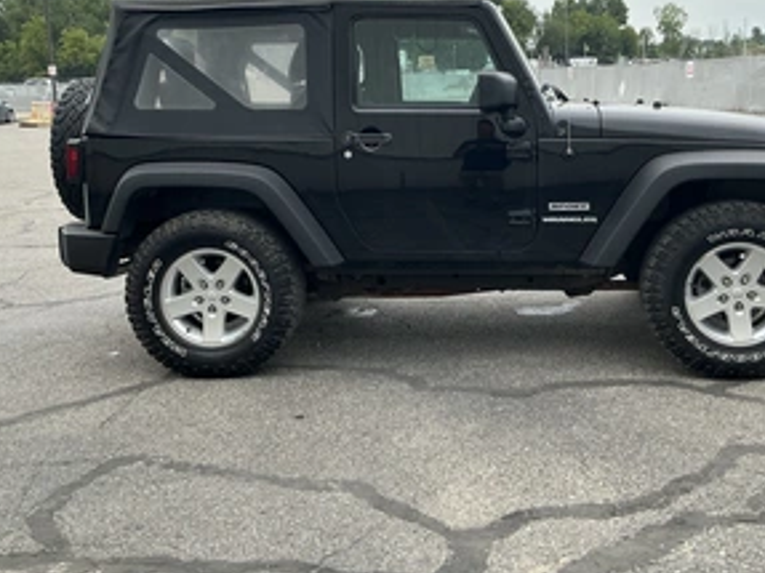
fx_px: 862
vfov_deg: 36.4
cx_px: 448
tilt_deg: -7.0
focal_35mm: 39
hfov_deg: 47.7
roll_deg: +3.1
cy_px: 192
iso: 25
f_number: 1.8
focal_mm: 3
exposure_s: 1/962
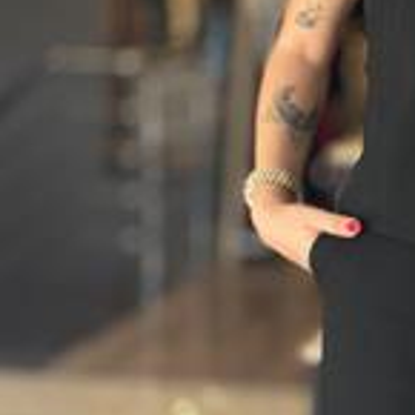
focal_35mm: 121
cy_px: 210
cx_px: 441
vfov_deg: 14.4
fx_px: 1641
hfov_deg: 14.1
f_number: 1.78
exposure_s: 1/163
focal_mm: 6.86
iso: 100
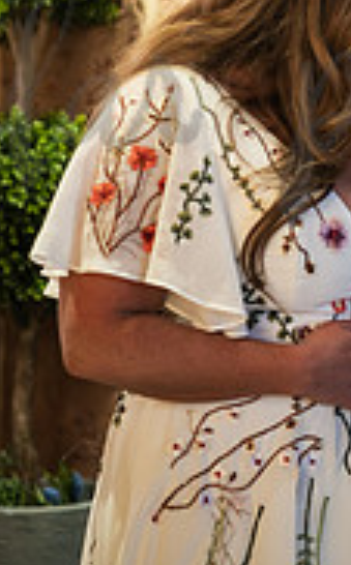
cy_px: 90
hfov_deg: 7.6
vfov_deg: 12.5
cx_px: 565
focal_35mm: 167
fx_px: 2568
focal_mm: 50
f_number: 2
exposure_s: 1/125
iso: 2500
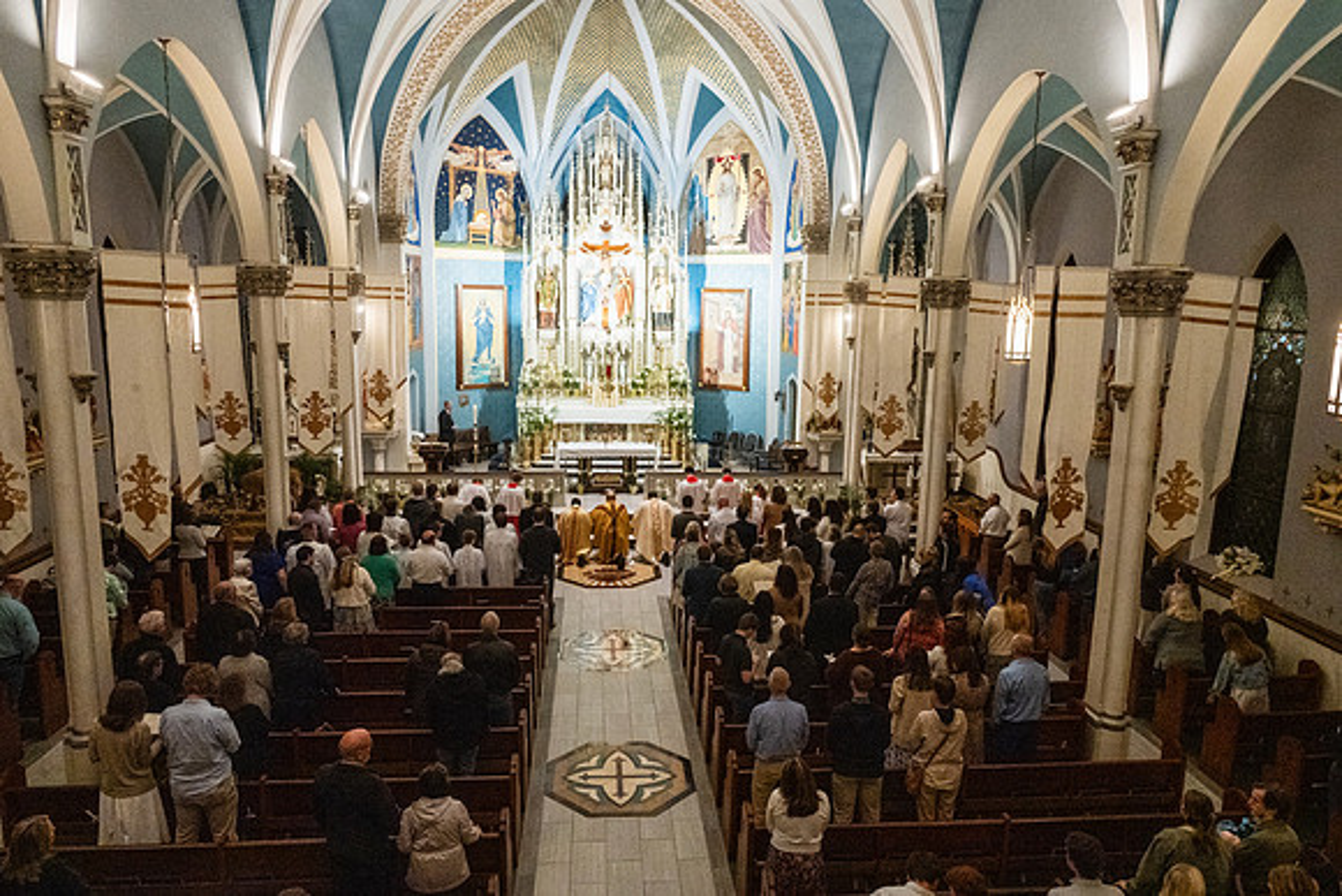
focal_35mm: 26
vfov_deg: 50.4
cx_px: 671
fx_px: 951
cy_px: 448
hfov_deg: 70.4
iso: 5000
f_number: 11
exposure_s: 1/60
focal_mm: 24
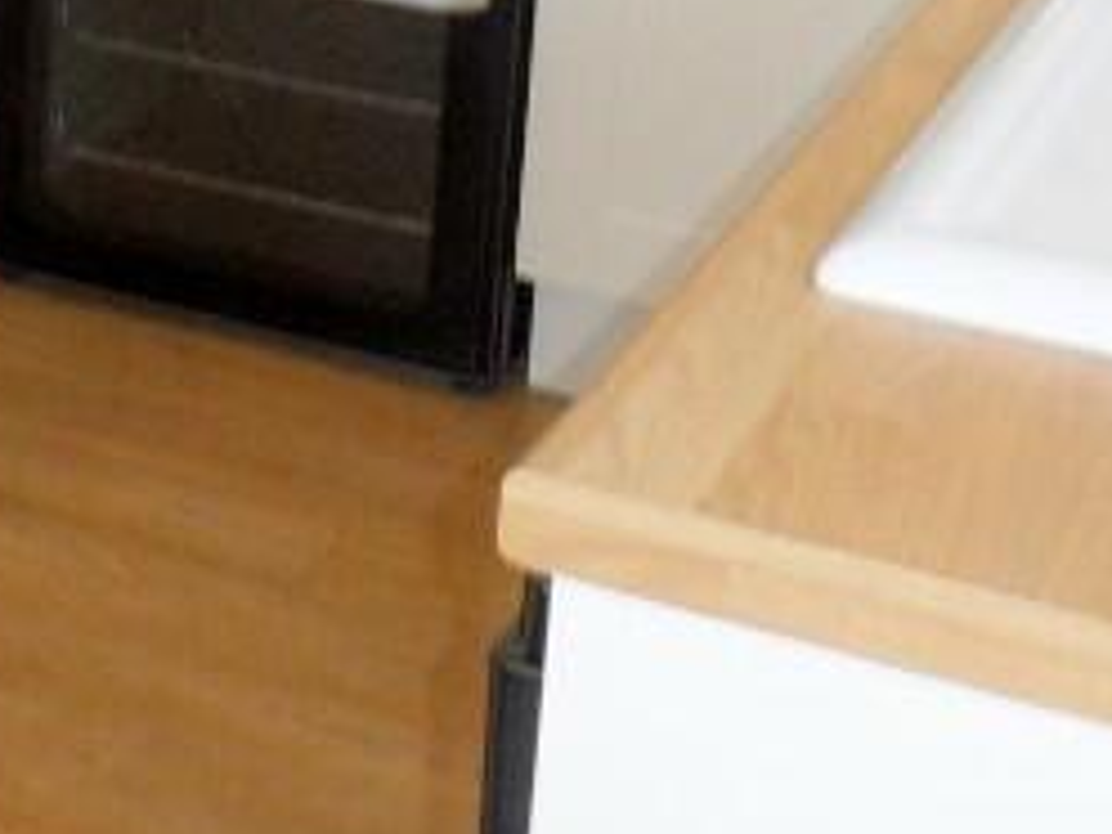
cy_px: -332
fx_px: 3180
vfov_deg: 14.2
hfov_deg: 18.8
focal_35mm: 99
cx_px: -211
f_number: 3.2
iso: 100
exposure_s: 1/45
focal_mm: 3.9
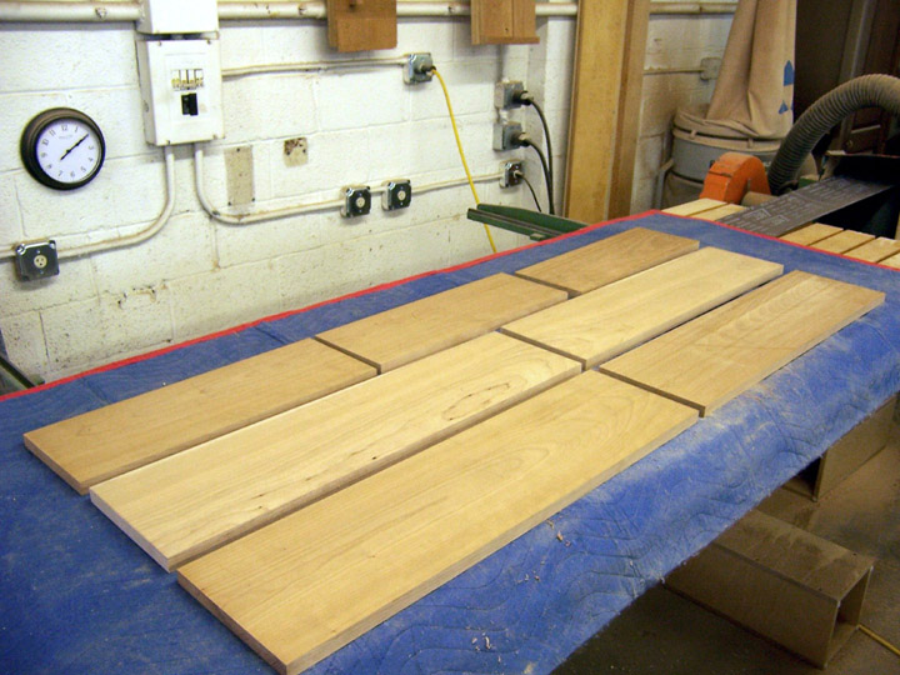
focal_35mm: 33
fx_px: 858
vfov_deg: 42.9
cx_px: 450
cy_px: 338
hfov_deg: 55.4
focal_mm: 5.5
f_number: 3.4
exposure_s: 1/20
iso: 140
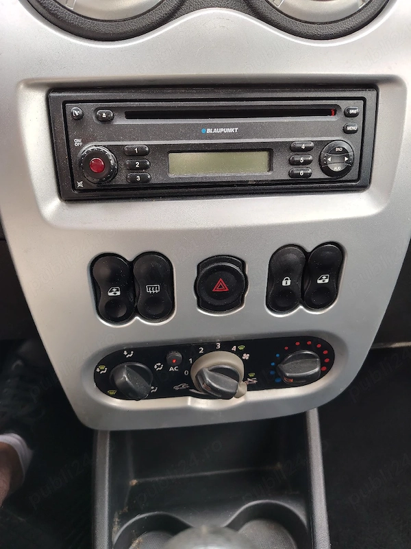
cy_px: 274
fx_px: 380
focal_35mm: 24
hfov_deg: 56.8
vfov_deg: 71.6
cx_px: 206
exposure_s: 1/100
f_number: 1.8
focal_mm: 5.56
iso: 297
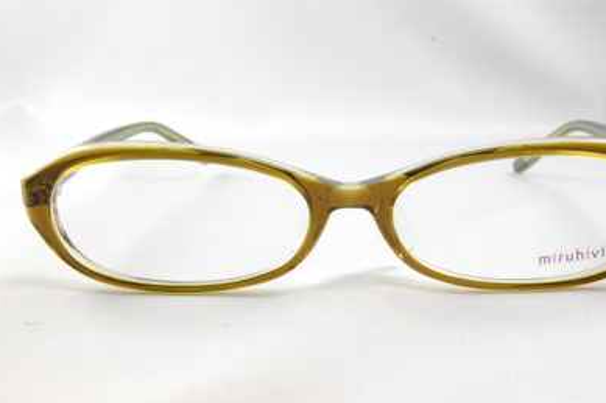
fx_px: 875
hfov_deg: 38.1
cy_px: 217
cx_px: 346
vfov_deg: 26.0
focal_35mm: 52
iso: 800
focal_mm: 30
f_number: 18
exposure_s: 1/5
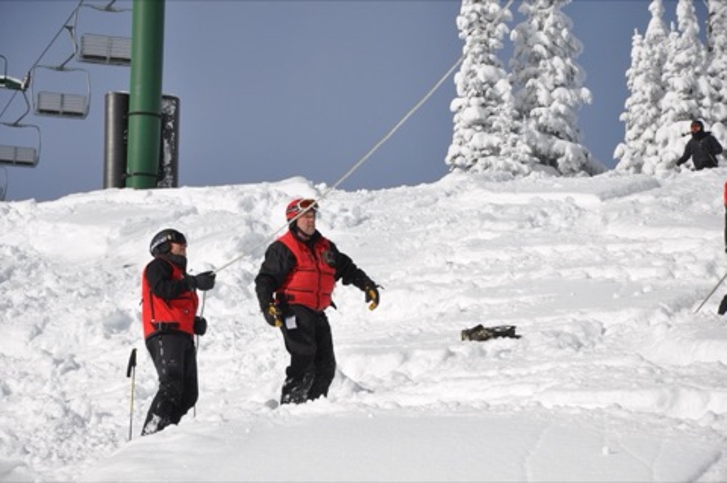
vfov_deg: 8.7
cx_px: 364
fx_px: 3177
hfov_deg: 13.1
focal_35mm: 158
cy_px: 242
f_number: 8
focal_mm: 105
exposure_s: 1/1000
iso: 200
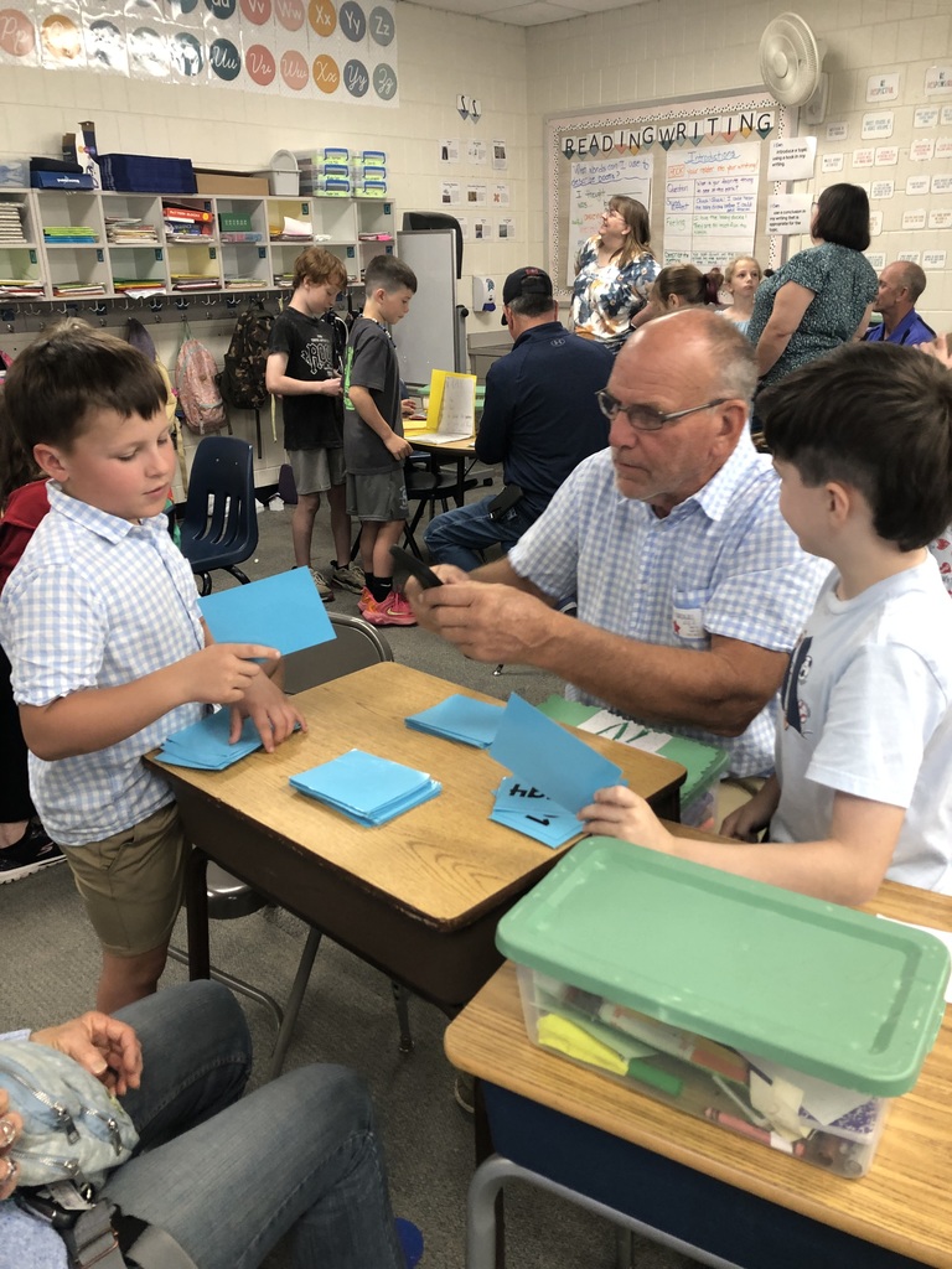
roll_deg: +1.4
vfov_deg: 63.4
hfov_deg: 49.7
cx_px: 476
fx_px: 1027
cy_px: 634
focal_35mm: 28
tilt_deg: -20.7
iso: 40
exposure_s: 1/26
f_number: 1.8
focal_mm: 3.99
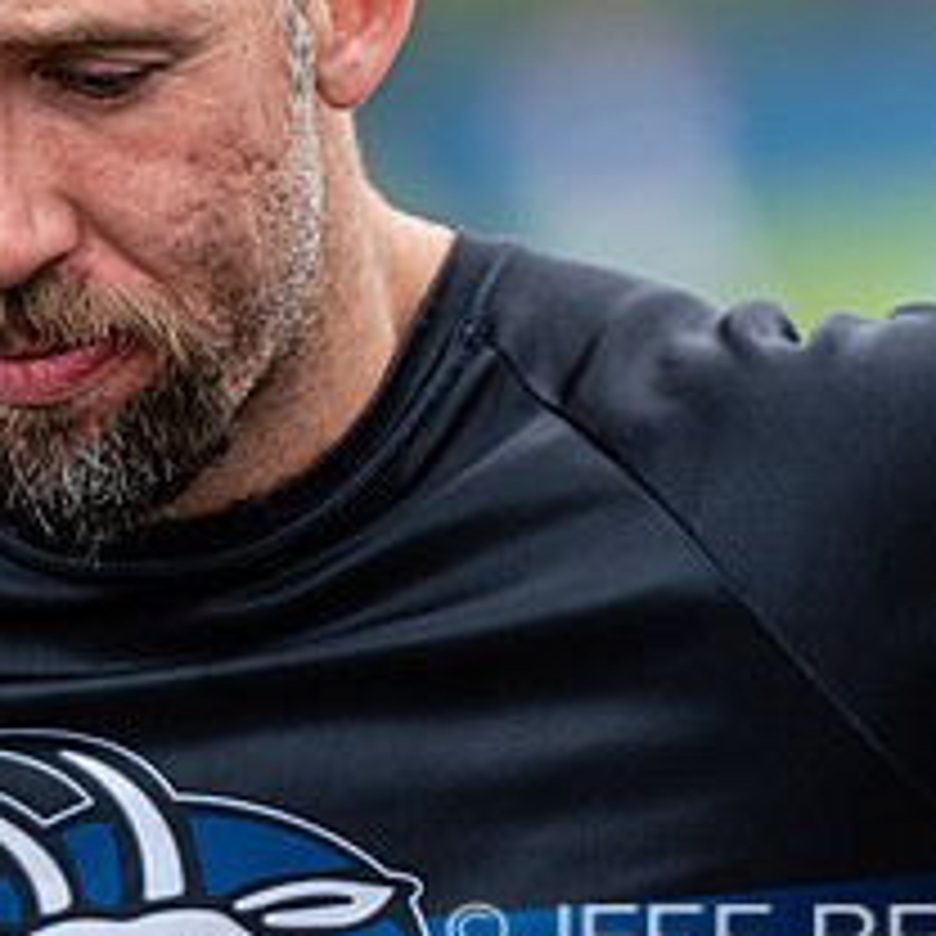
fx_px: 21781
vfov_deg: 2.5
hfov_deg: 2.5
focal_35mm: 712
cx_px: 148
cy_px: 254
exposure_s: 1/1000
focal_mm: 200
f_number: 2.8
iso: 320
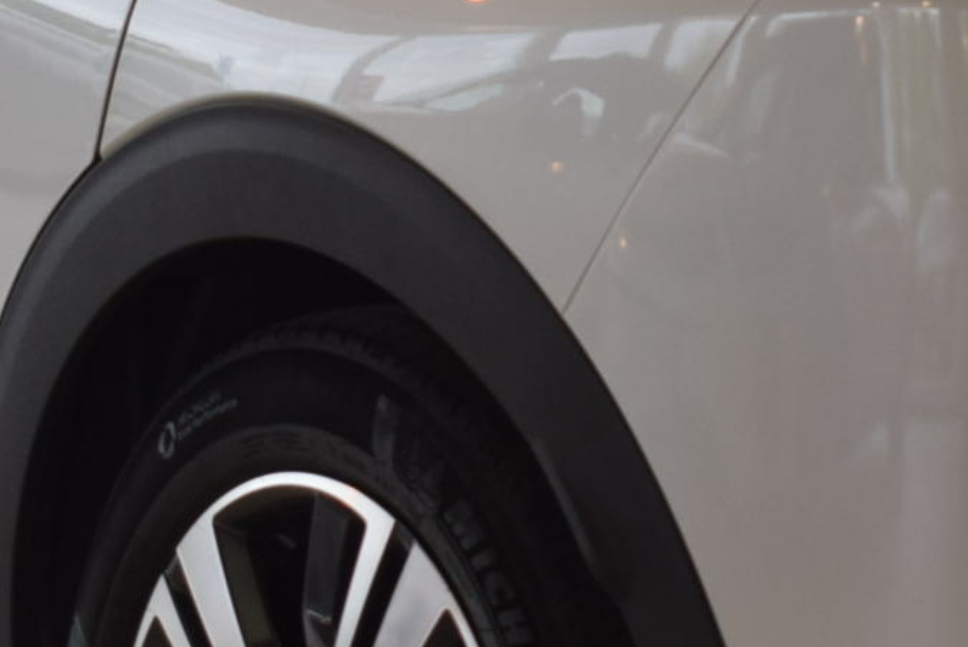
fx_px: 6081
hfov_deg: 9.1
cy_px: 225
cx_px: 723
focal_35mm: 226
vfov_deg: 6.1
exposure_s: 1/125
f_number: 5.6
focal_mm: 34
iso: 400
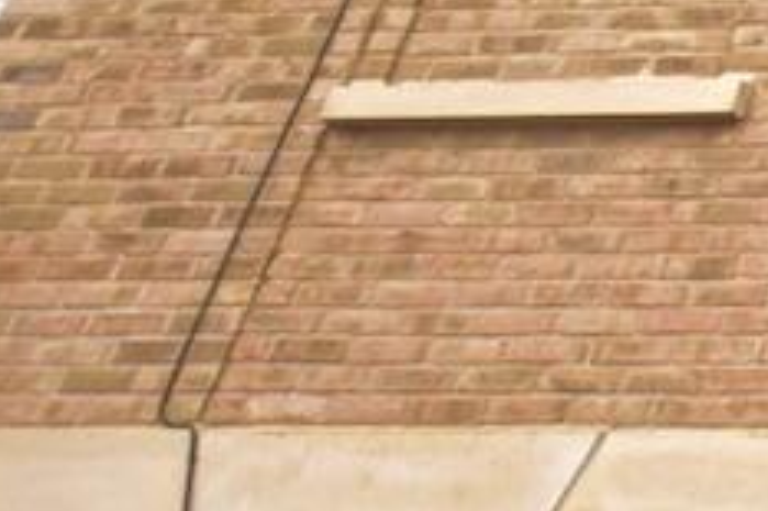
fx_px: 1407
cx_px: 1671
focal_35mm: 66
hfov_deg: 17.2
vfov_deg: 19.7
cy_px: -45
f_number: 8
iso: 100
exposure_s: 1/200
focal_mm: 10
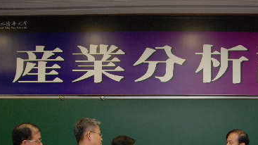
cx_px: 182
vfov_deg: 21.1
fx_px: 376
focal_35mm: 55
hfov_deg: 37.2
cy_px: 144
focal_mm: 20
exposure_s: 1/60
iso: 500
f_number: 3.8
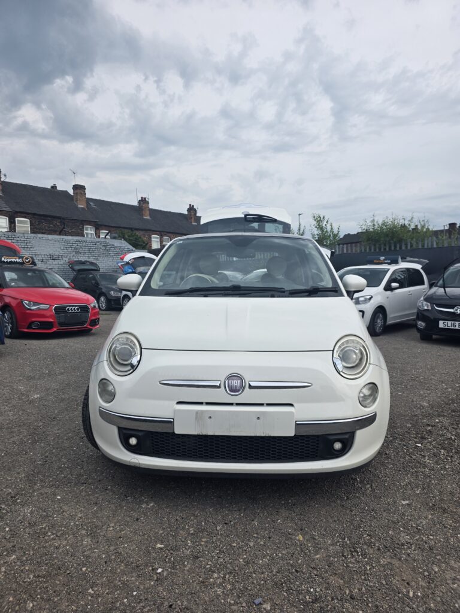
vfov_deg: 73.9
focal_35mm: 23
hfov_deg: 58.9
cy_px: 306
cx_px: 230
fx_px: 408
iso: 80
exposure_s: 1/3717
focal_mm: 6.3
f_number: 1.7
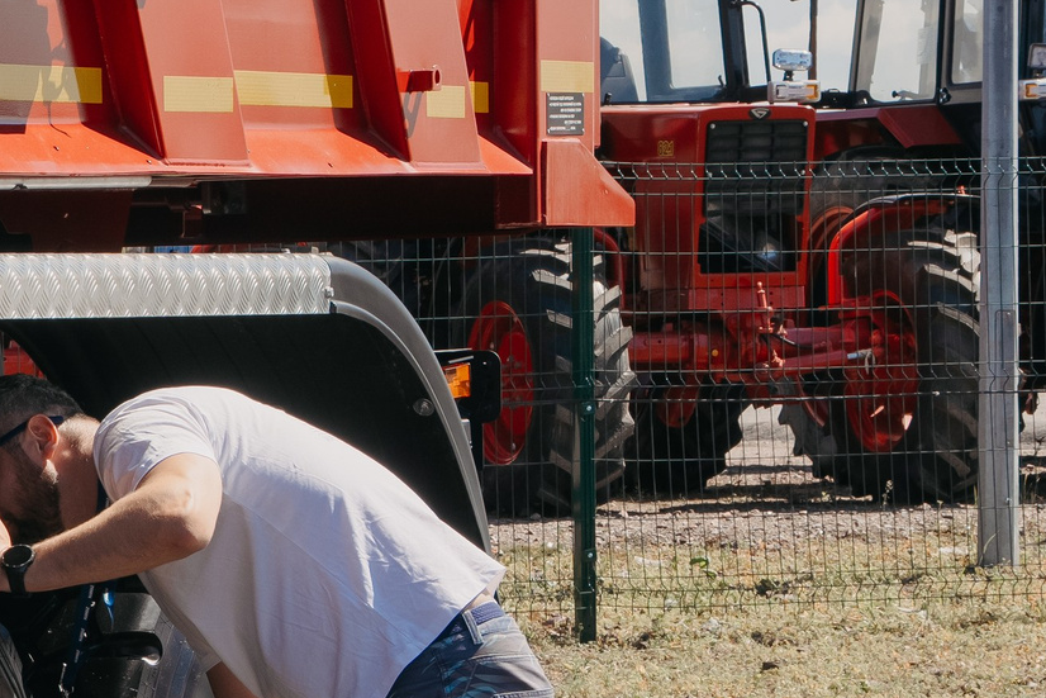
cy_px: 673
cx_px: -213
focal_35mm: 217
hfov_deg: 9.4
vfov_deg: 6.3
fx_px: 6306
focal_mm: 70
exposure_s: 1/160
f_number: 14
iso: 160
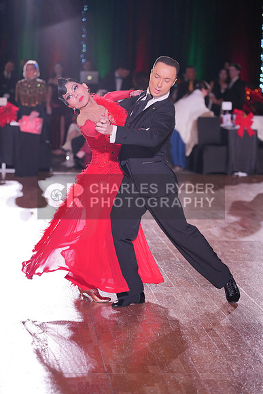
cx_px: 132
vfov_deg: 21.5
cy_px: 197
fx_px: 1040
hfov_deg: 14.4
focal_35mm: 95
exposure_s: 1/400
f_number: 2.8
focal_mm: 95
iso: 1250
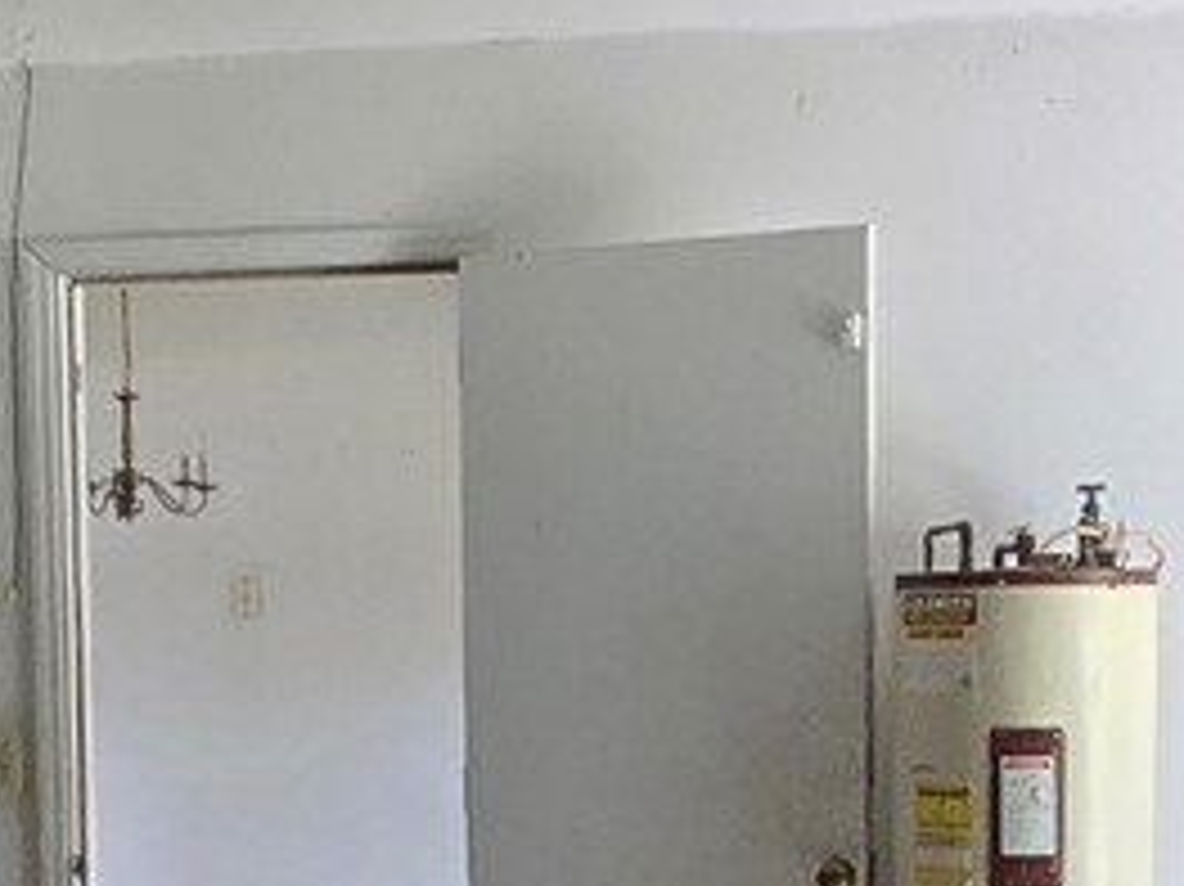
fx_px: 2701
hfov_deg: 24.6
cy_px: 1025
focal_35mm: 79
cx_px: 428
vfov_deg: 17.9
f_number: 2.2
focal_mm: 2.2
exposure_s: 1/60
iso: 320
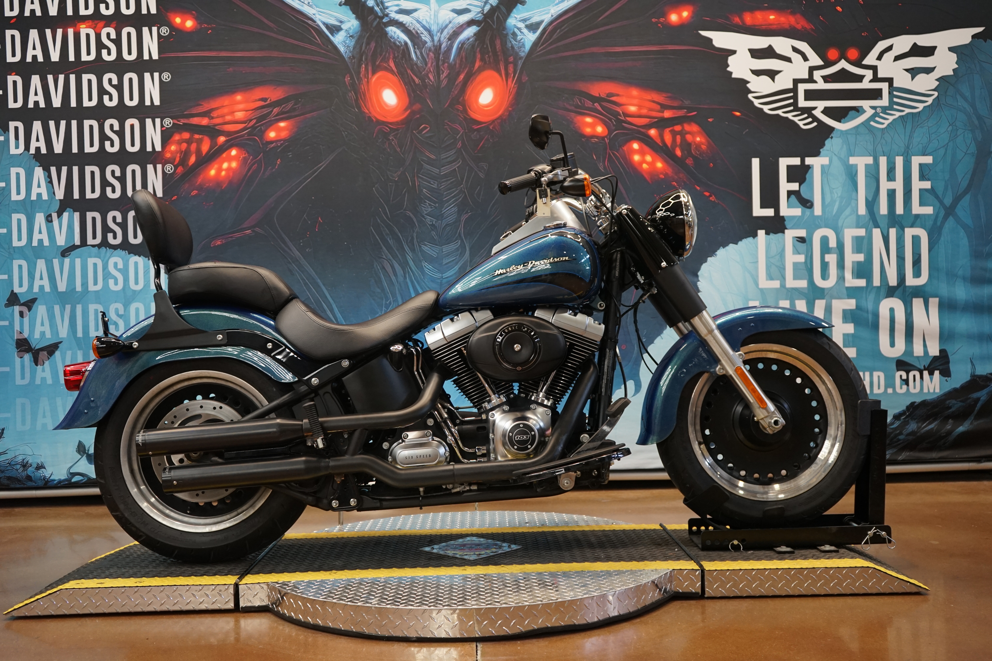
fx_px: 937
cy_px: 330
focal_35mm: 34
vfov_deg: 38.9
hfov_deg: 55.8
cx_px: 496
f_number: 4
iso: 1250
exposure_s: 1/160
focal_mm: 34
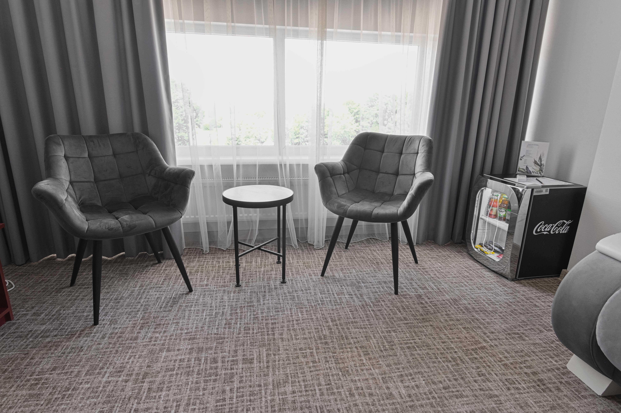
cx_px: 310
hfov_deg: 84.0
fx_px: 345
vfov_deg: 61.9
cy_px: 206
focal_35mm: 20
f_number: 10
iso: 2000
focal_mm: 20
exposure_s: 1/30
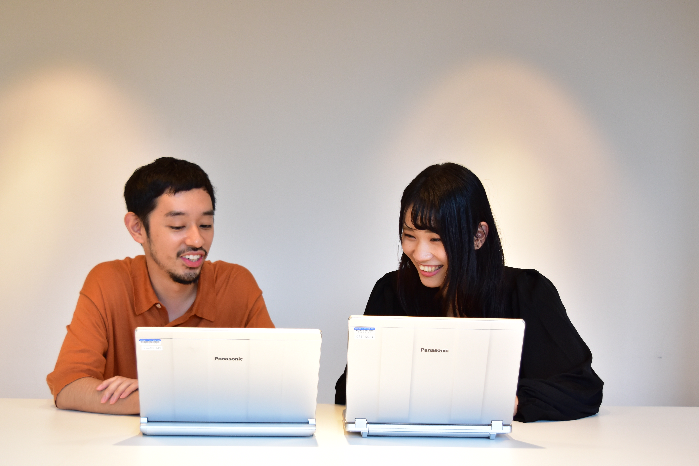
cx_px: 316
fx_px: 932
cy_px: 279
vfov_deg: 28.0
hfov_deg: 41.1
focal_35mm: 48
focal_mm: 26
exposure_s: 1/80
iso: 1000
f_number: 4.5
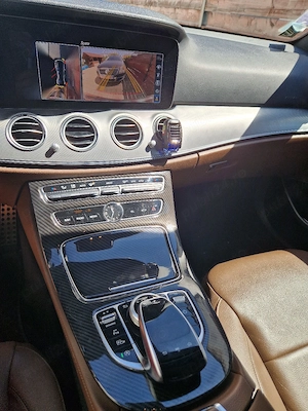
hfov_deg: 58.9
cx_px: 154
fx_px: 273
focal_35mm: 23
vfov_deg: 73.9
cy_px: 206
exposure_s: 1/435
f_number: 1.8
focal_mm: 5.4
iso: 50
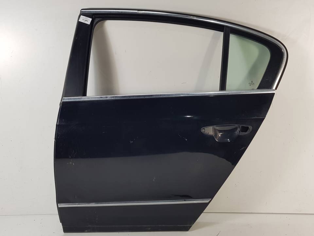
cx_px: 157
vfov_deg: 53.1
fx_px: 236
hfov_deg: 67.3
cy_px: 118
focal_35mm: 26
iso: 64
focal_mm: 4.2
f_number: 1.7
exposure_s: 1/100
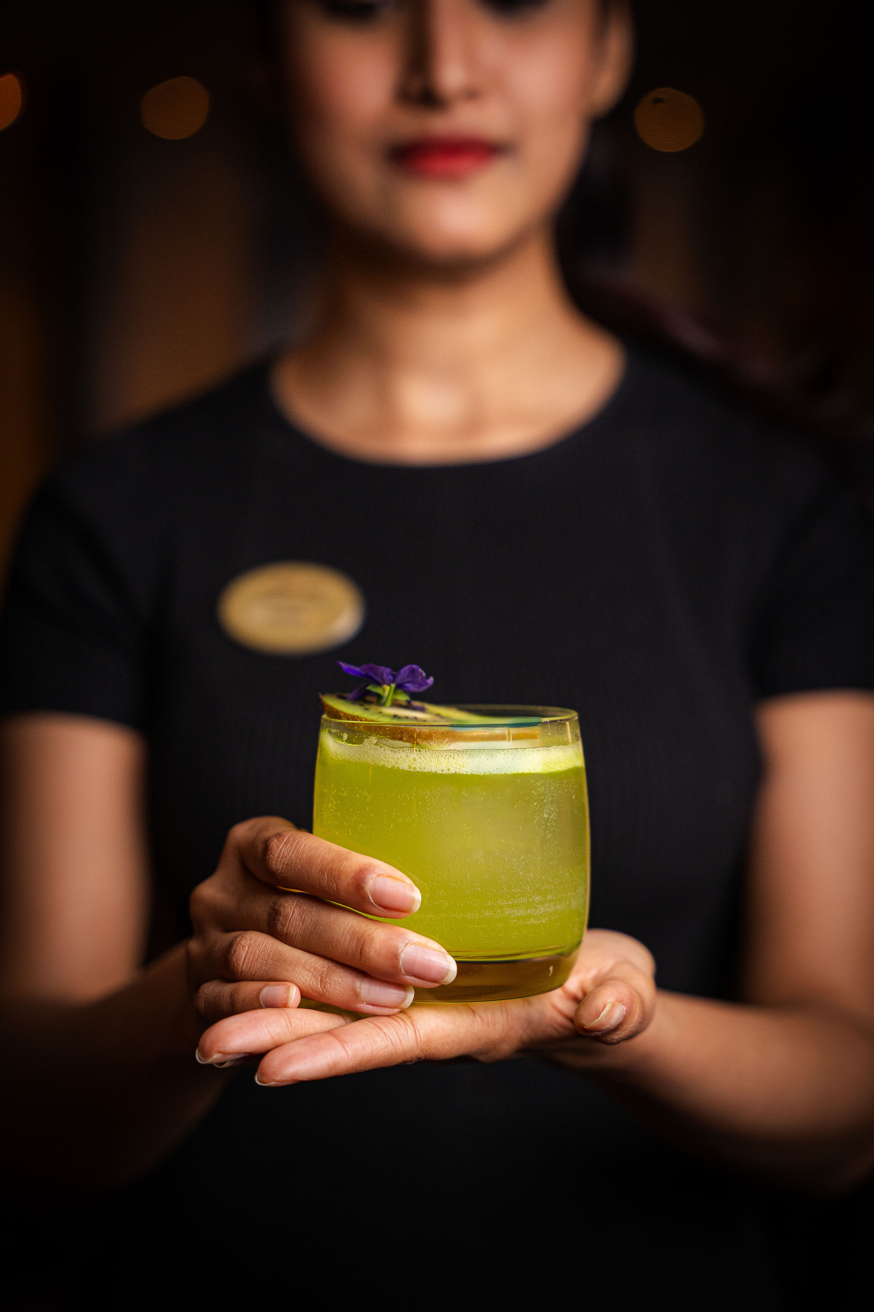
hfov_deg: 19.5
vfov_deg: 28.8
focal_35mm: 70
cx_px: 437
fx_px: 2549
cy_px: 656
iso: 800
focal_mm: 70
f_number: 2.8
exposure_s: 1/250
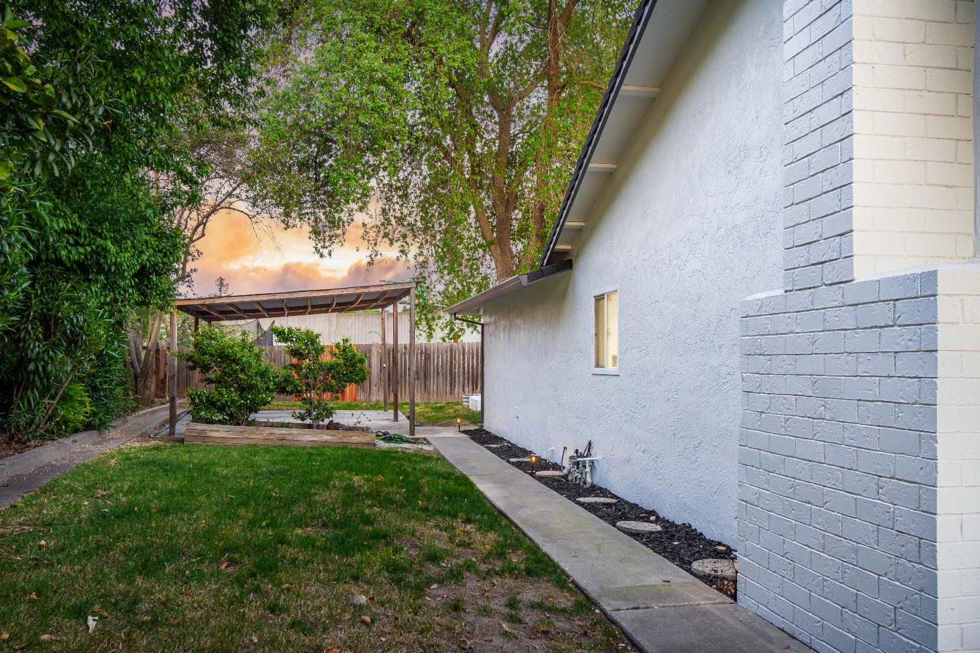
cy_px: 326
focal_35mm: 30
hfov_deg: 61.9
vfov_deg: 43.6
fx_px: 817
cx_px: 490
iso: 100
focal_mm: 20
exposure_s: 1
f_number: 6.3
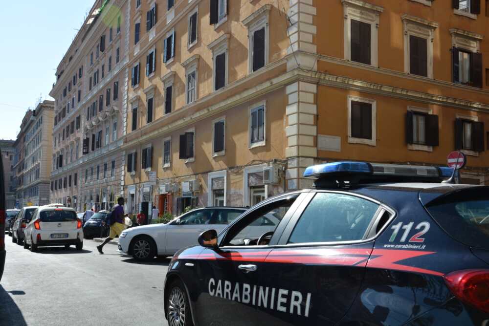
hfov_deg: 51.3
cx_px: 244
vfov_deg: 35.5
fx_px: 509
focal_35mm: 38
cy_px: 163
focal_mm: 25
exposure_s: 1/250
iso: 100
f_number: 8
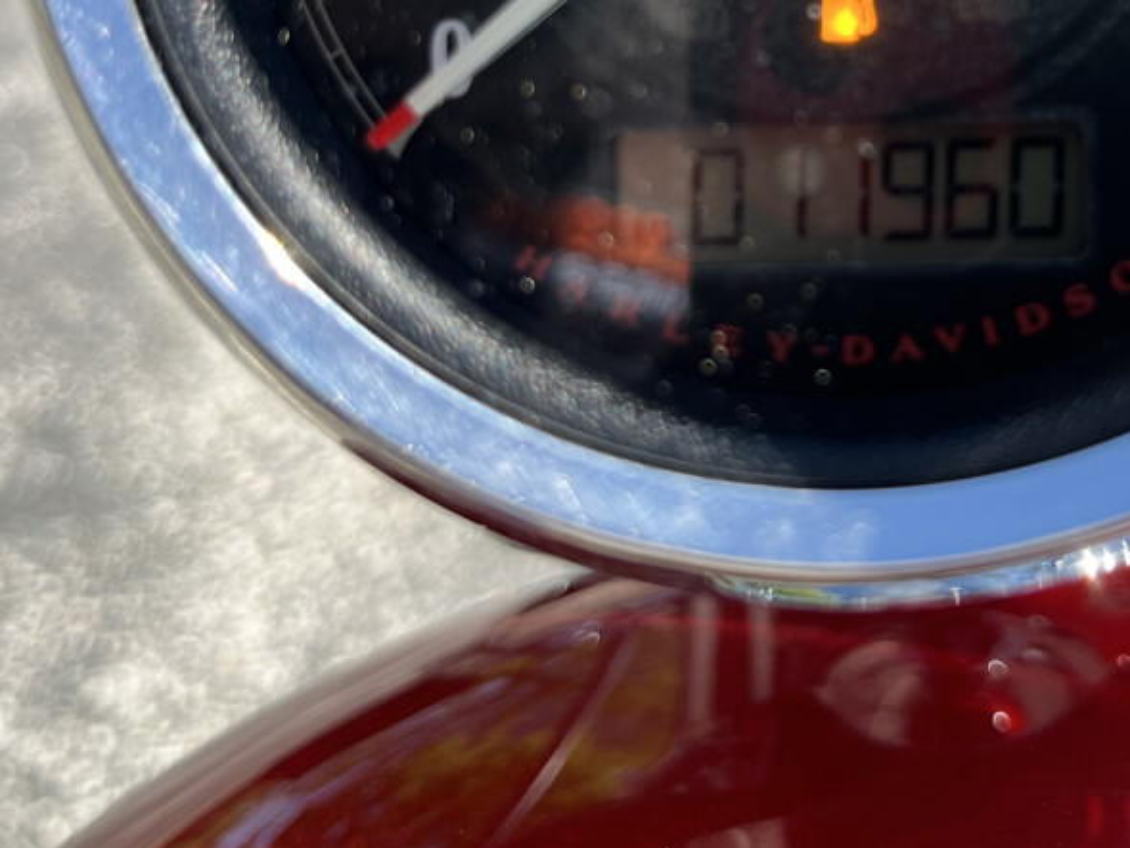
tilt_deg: -26.3
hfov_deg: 39.6
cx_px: 807
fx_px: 1535
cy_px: 138
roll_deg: -13.0
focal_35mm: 47
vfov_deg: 30.0
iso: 50
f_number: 1.6
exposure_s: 1/816
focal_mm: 5.1
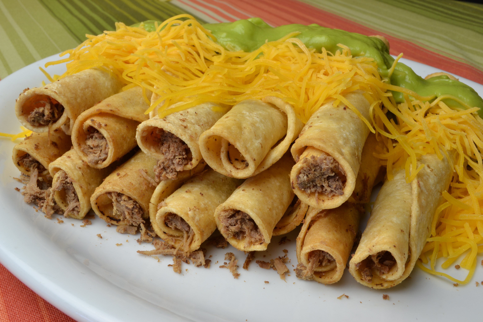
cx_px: 242
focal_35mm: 39
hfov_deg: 49.6
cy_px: 161
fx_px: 523
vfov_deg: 34.2
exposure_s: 1/6
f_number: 20
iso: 200
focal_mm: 26
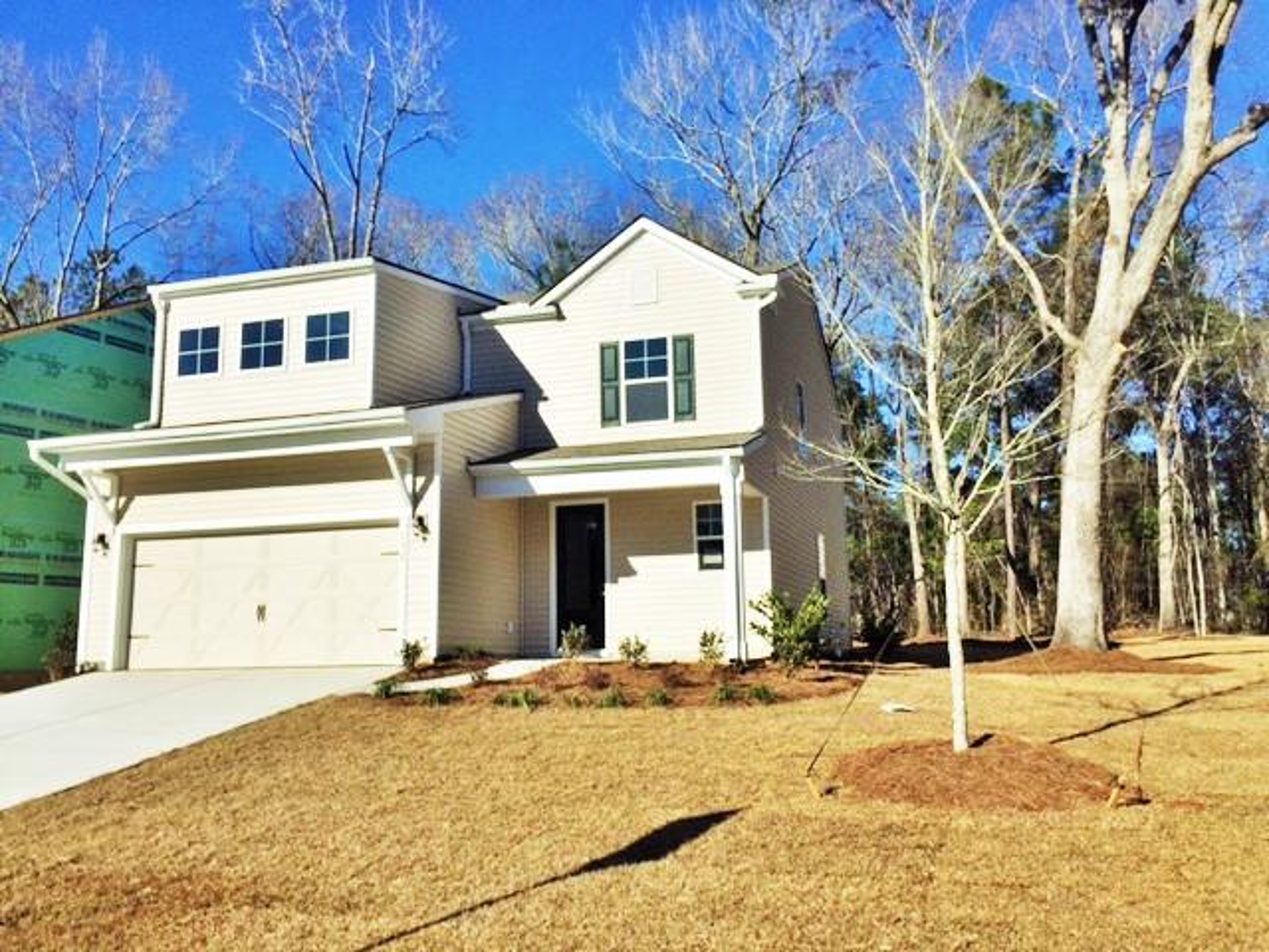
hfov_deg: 61.7
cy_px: 476
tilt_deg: +9.0
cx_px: 634
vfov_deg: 48.2
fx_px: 1063
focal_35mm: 29
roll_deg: +0.0
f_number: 2.2
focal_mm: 4.15
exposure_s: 1/5650
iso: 32
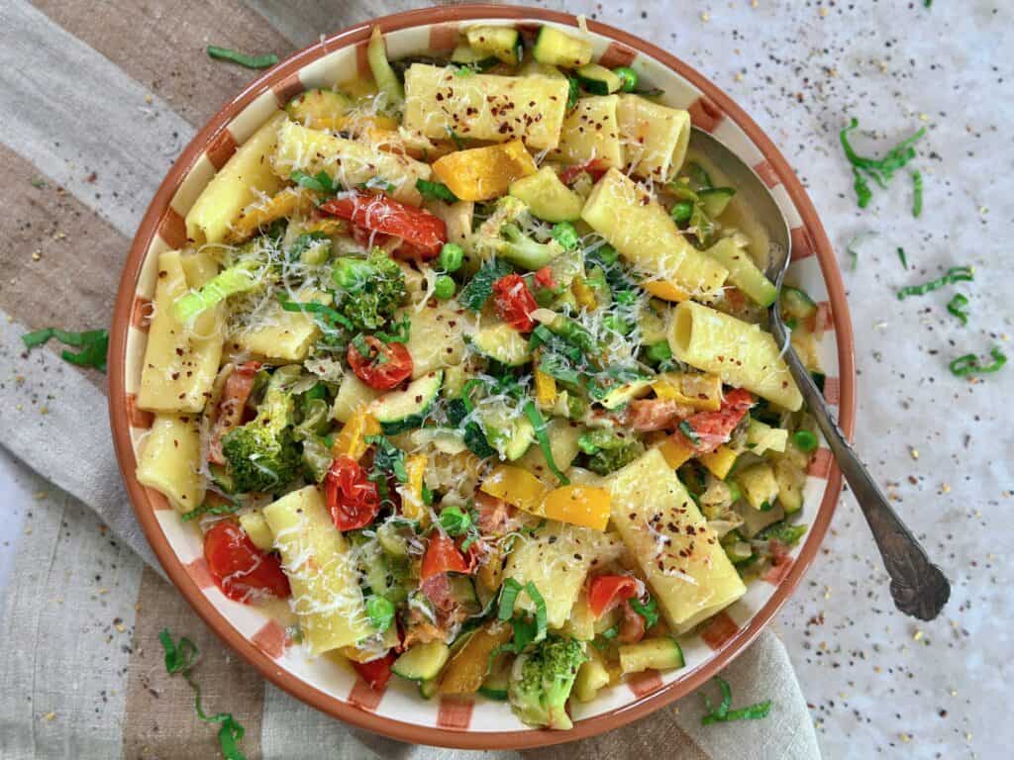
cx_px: 507
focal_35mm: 48
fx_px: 1406
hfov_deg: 39.7
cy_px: 380
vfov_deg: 30.3
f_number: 1.78
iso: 80
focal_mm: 6.86
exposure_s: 1/178
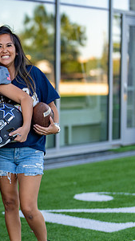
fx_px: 718
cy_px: 141
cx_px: -27
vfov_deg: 18.9
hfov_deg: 10.6
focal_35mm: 113
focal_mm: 50
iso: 100
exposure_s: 1/640
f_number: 1.2
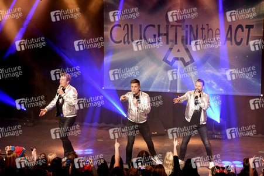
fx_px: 572
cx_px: 132
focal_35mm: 78
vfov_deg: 17.5
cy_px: 88
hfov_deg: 26.0
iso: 1600
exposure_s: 1/80
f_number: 5.6
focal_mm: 52
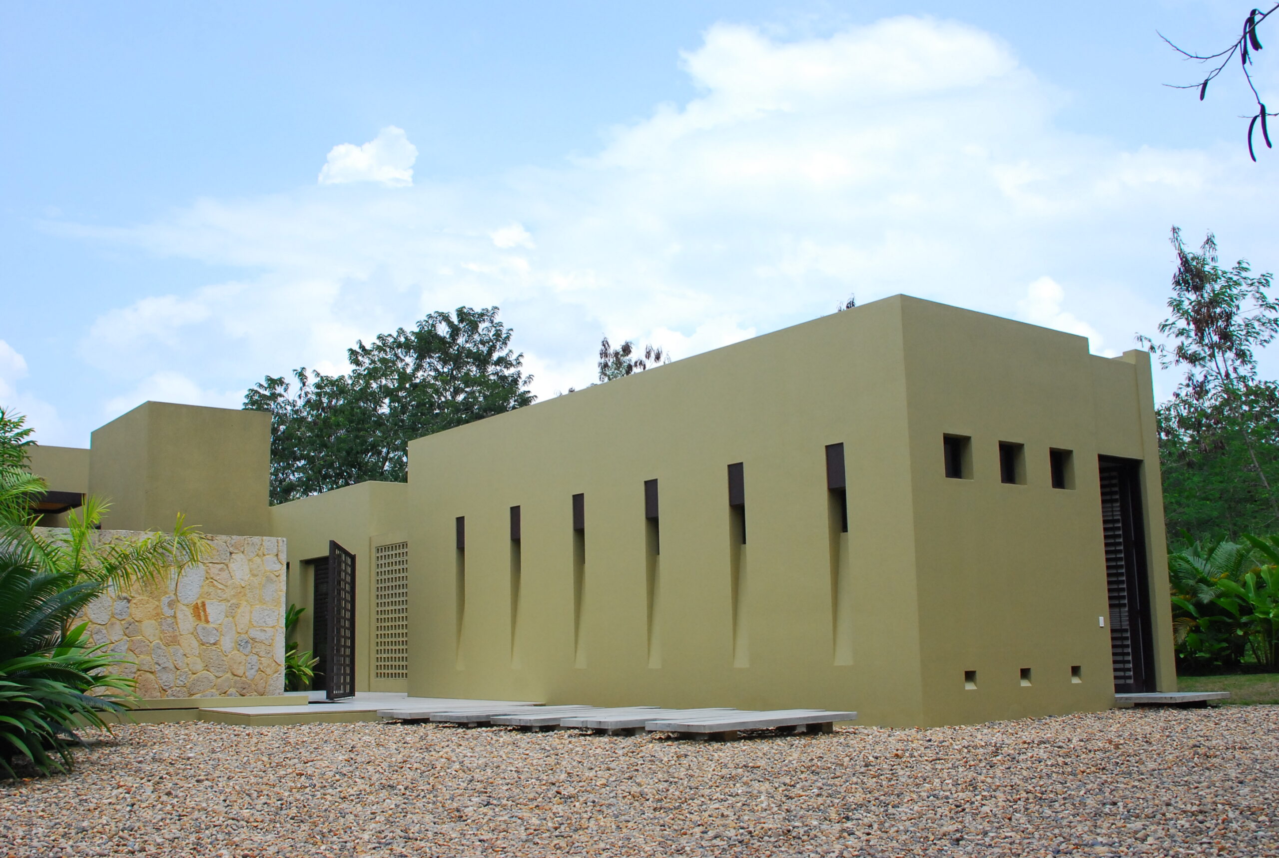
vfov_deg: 37.0
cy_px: 429
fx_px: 1282
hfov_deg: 53.0
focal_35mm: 36
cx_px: 640
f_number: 11
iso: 500
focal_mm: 24
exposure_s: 1/640
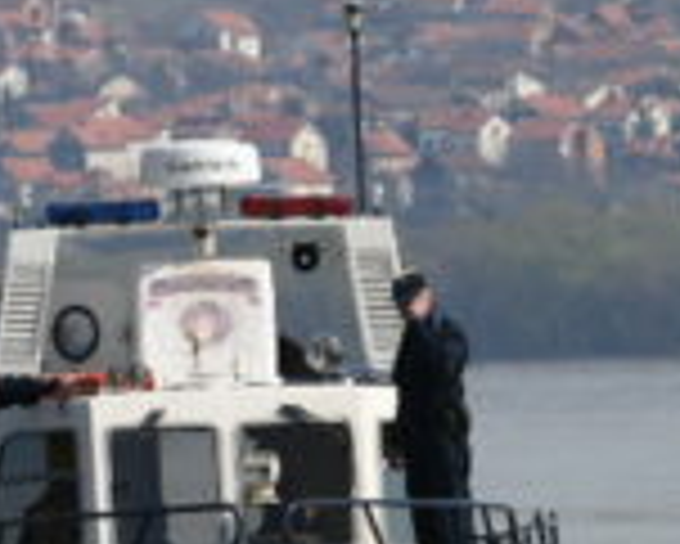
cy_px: 542
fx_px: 25636
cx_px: 234
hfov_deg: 1.5
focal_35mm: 1273
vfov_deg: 1.2
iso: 250
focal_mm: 200
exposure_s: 1/1000
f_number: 8
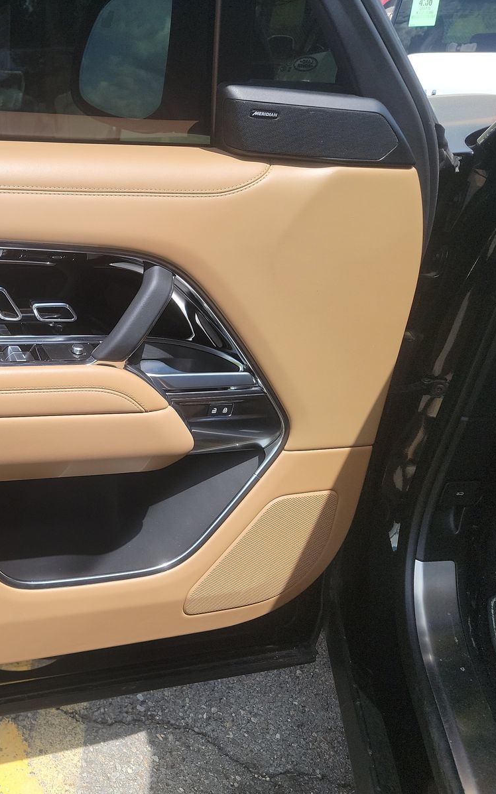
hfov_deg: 33.4
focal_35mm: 34
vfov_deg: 56.7
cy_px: 397
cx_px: -23
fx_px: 735
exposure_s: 1/513
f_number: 1.8
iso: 50
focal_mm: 6.7
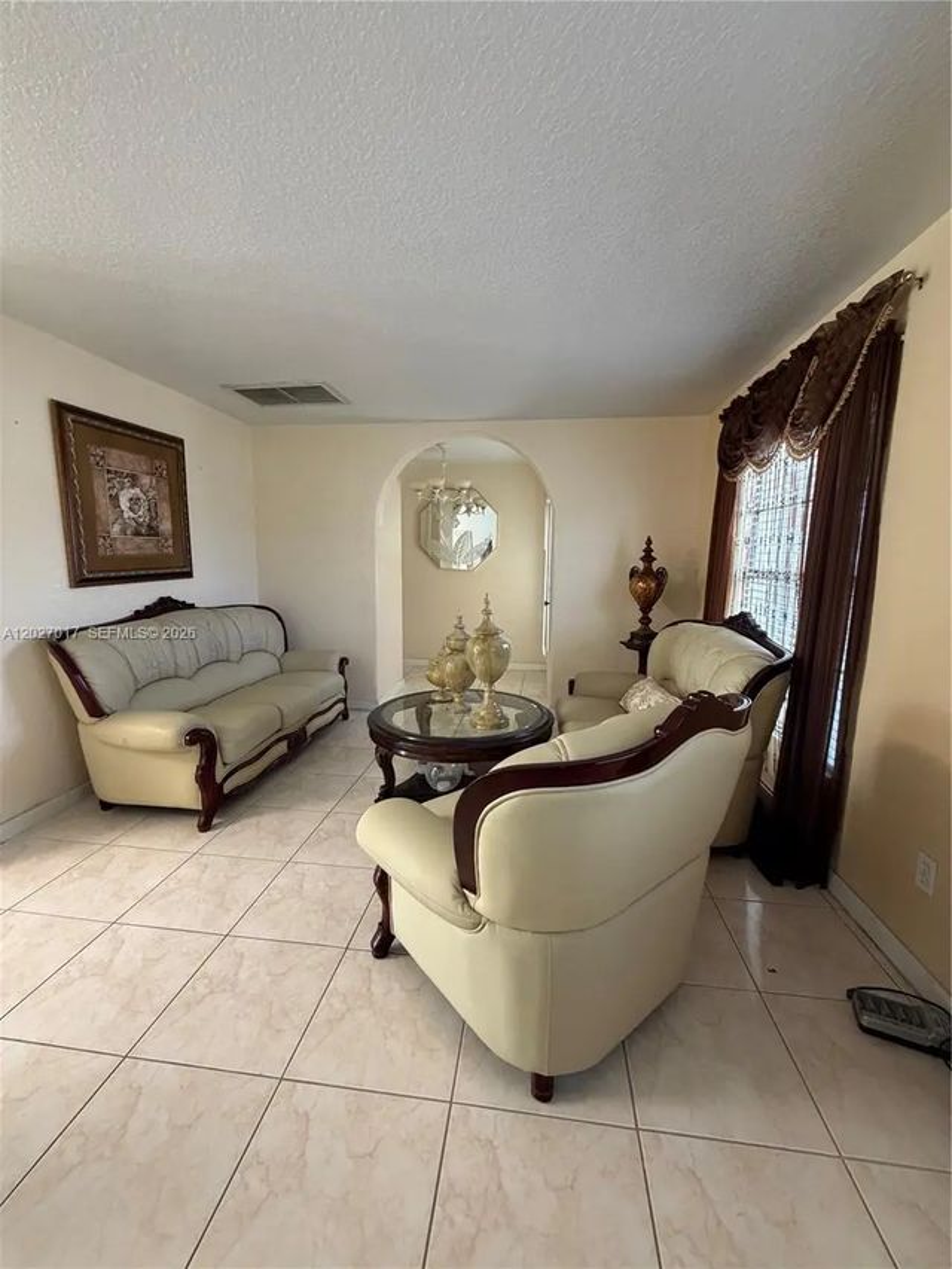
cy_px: 634
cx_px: 476
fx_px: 513
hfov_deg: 85.7
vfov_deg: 102.1
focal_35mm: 14
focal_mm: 2.22
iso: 400
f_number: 2.2
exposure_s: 1/60
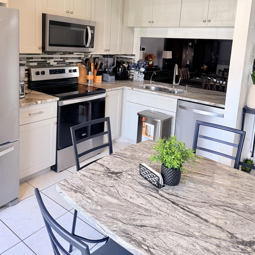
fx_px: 242
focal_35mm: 29
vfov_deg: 54.3
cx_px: 127
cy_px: 82
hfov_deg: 55.6
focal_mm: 6.76
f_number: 1.78
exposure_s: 1/192
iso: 160
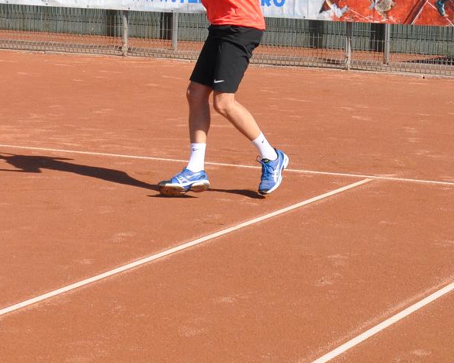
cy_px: 49
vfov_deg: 10.6
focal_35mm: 144
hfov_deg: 13.2
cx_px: 52
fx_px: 1940
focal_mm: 35
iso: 400
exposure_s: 1/500
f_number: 11
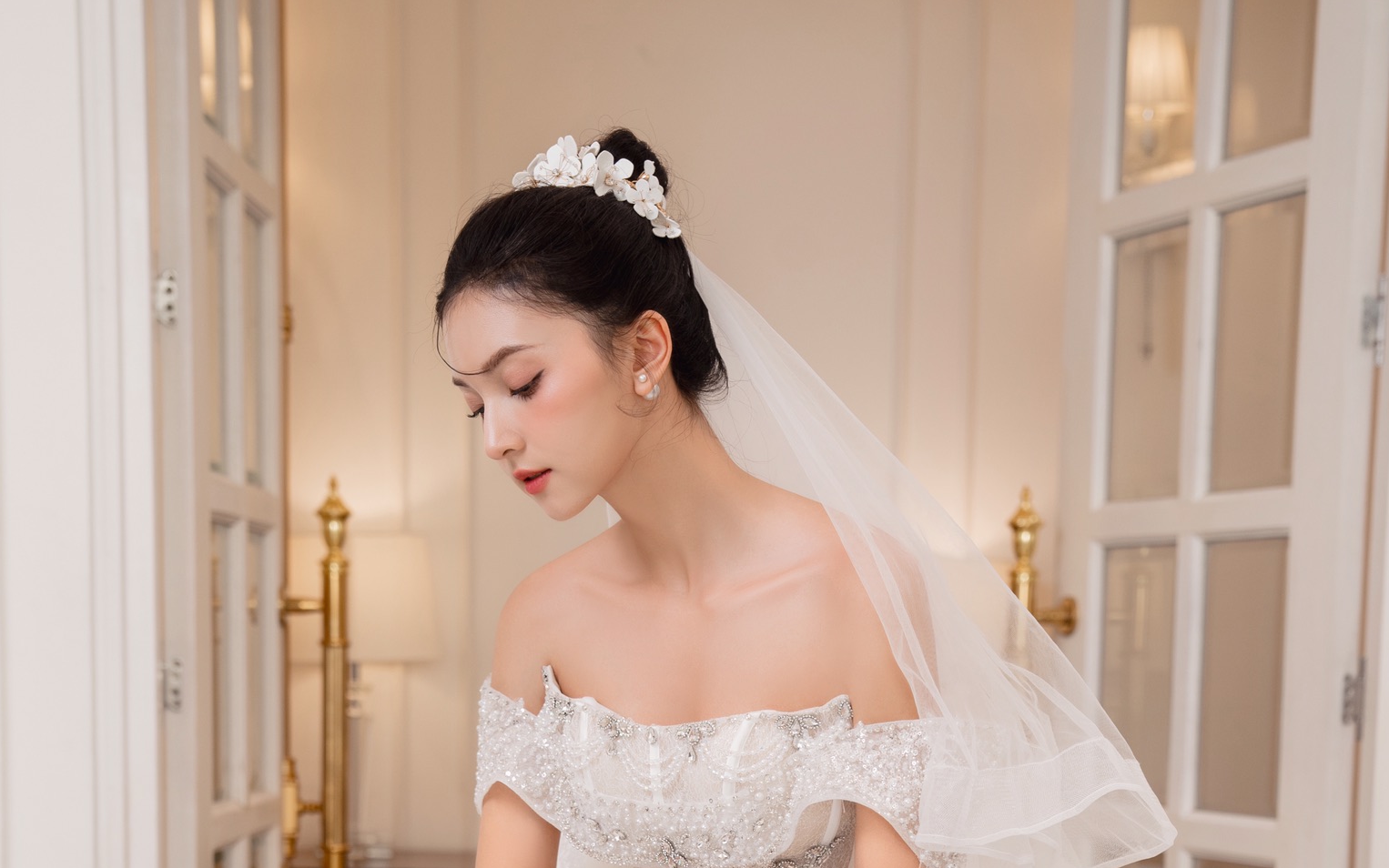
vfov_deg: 15.8
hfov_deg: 25.8
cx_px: 695
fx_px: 3029
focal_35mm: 80
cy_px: 974
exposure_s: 1/250
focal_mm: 52
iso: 500
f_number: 3.5
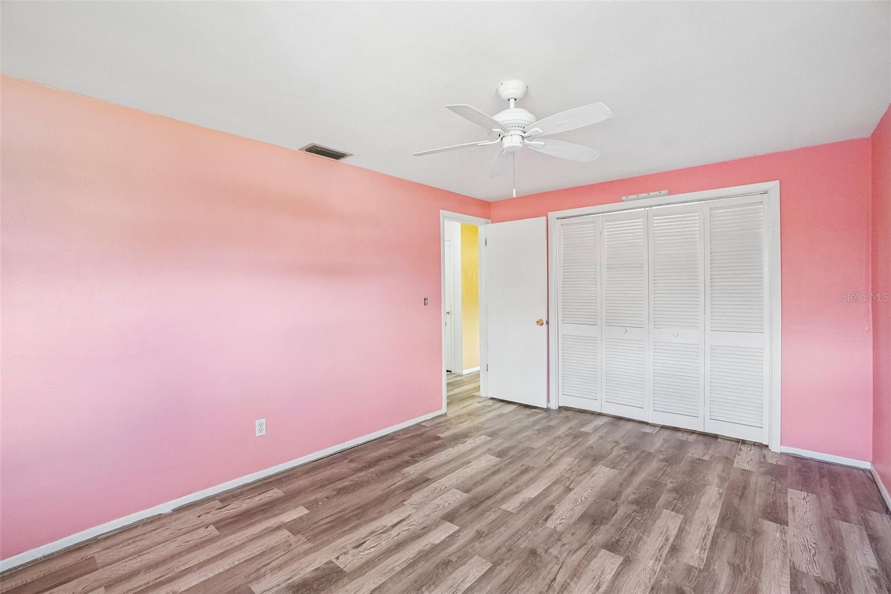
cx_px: 446
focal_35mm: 15
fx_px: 371
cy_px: 297
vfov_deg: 77.3
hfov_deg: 100.4
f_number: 8
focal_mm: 10
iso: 1000
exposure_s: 1/30
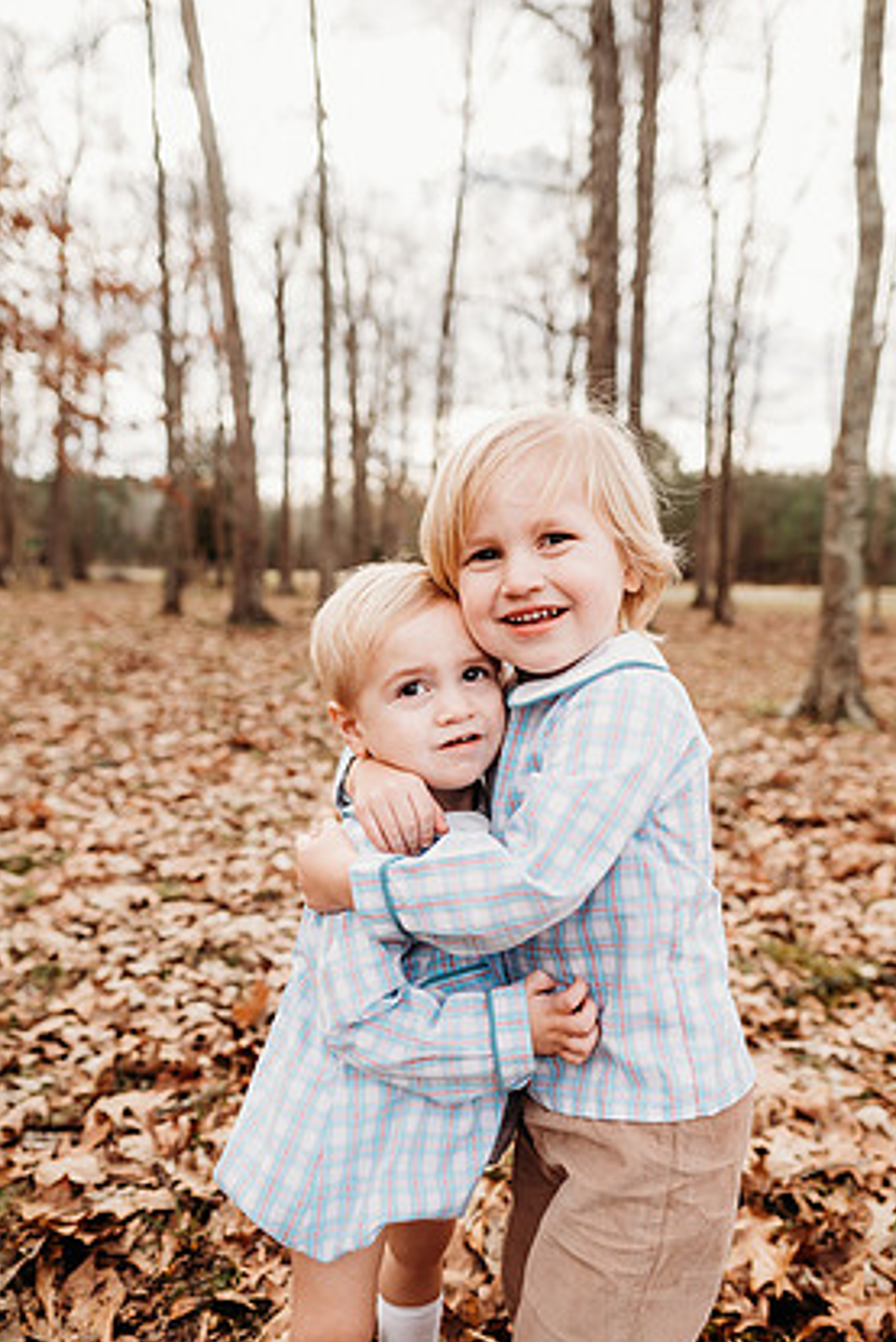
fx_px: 970
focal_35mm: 26
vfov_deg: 69.4
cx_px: 456
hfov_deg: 49.6
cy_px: 692
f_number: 3.2
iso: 100
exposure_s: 1/250
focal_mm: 24
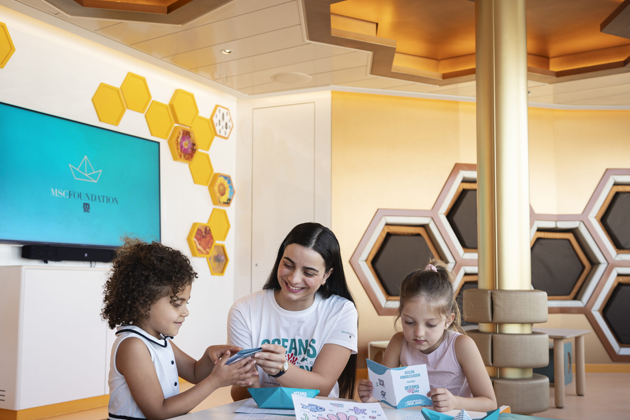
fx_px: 683
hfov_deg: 49.5
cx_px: 305
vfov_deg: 34.2
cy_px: 230
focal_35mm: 39
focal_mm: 35
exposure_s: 1/100
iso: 320
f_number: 4
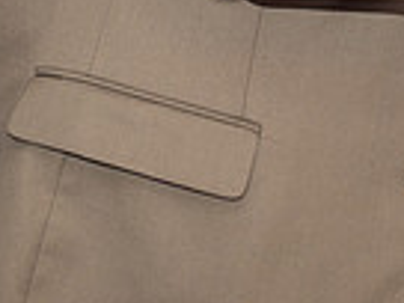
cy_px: -281
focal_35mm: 277
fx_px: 3233
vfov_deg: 5.3
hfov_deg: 7.1
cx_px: 477
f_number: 2.8
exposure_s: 1/125
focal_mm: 56
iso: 640
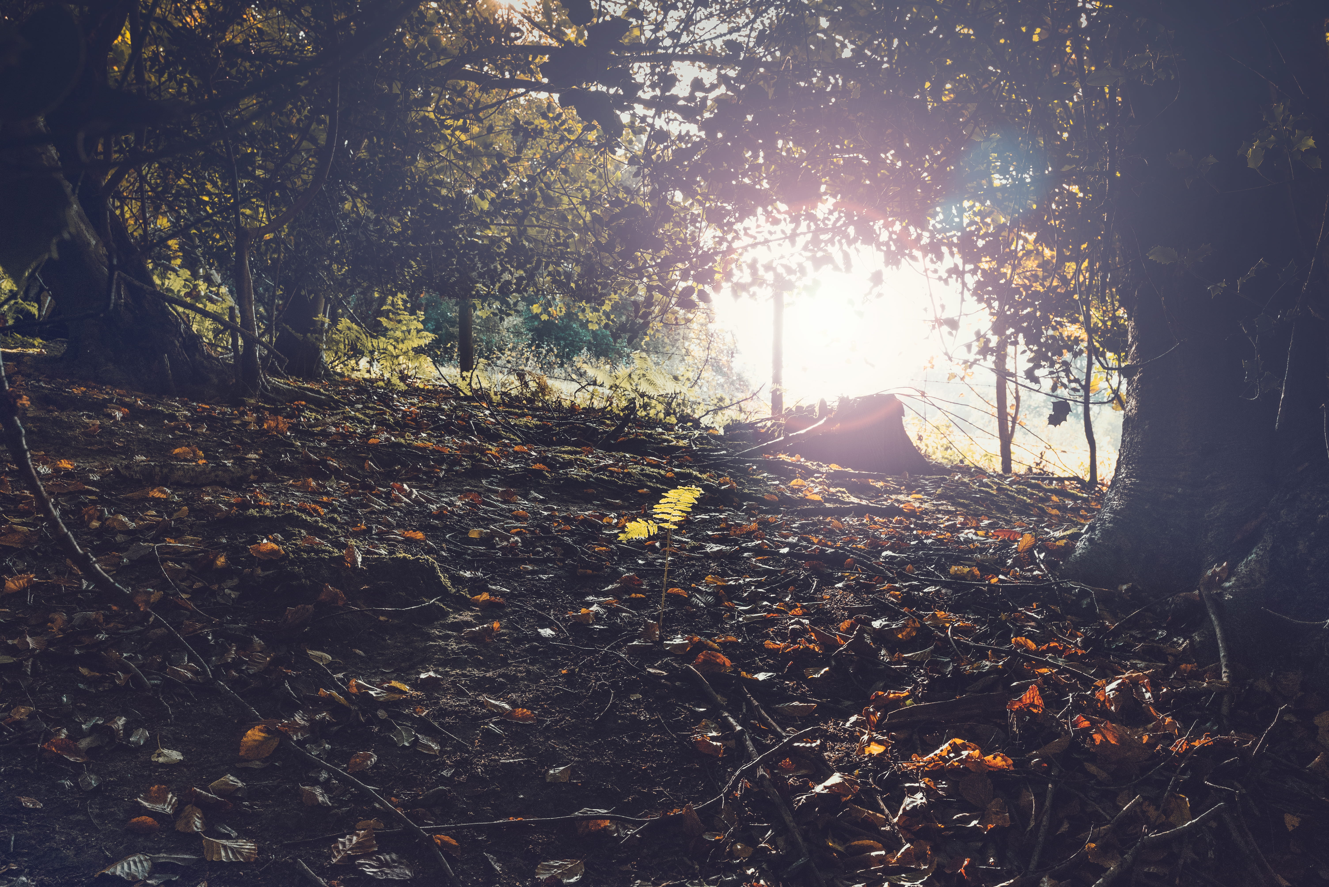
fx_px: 1293
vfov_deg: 37.9
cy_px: 444
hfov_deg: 54.4
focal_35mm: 35
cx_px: 664
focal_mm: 35
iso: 2000
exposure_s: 1/125
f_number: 11
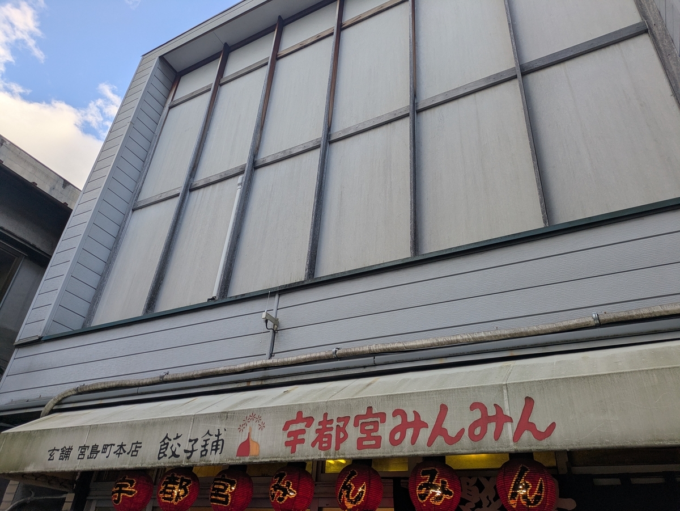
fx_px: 491
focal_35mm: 25
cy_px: 256
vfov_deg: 54.9
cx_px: 340
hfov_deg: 69.4
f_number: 1.89
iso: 46
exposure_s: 1/345
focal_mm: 5.43
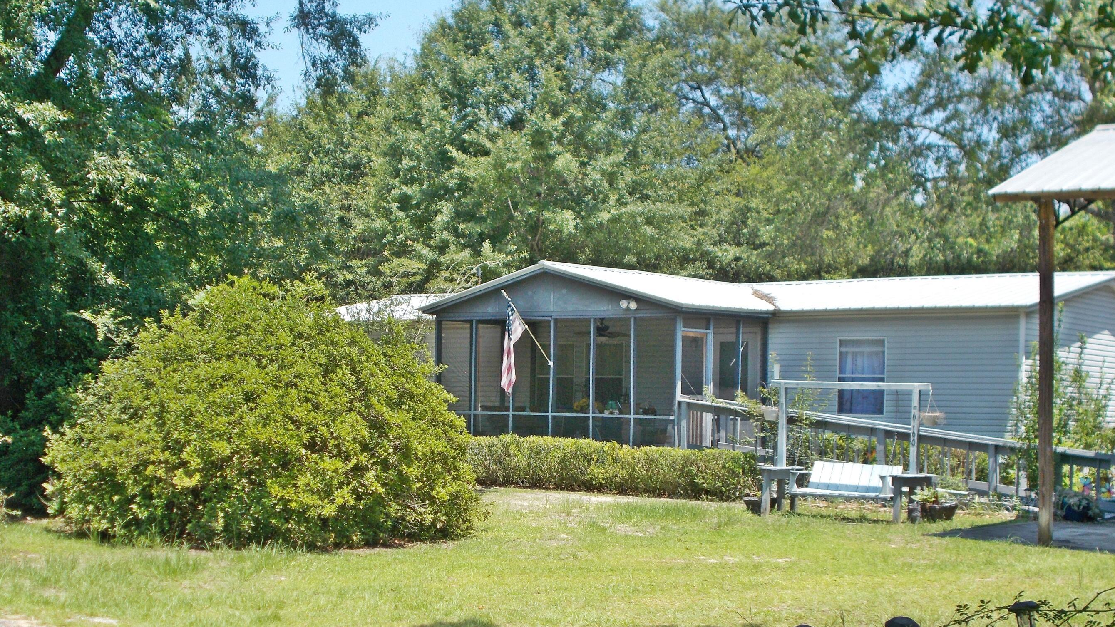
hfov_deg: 34.3
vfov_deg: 19.7
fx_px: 1804
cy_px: 391
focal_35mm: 61
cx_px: 511
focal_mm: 9
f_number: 4.5
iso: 80
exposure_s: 1/250
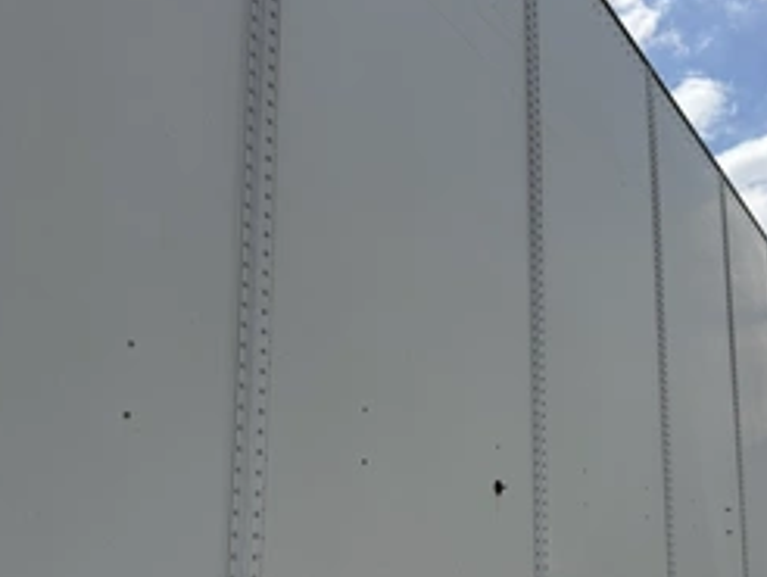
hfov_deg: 47.6
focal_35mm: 39
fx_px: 865
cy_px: 430
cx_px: 452
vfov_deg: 36.1
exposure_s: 1/5714
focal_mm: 6.76
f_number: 1.78
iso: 80
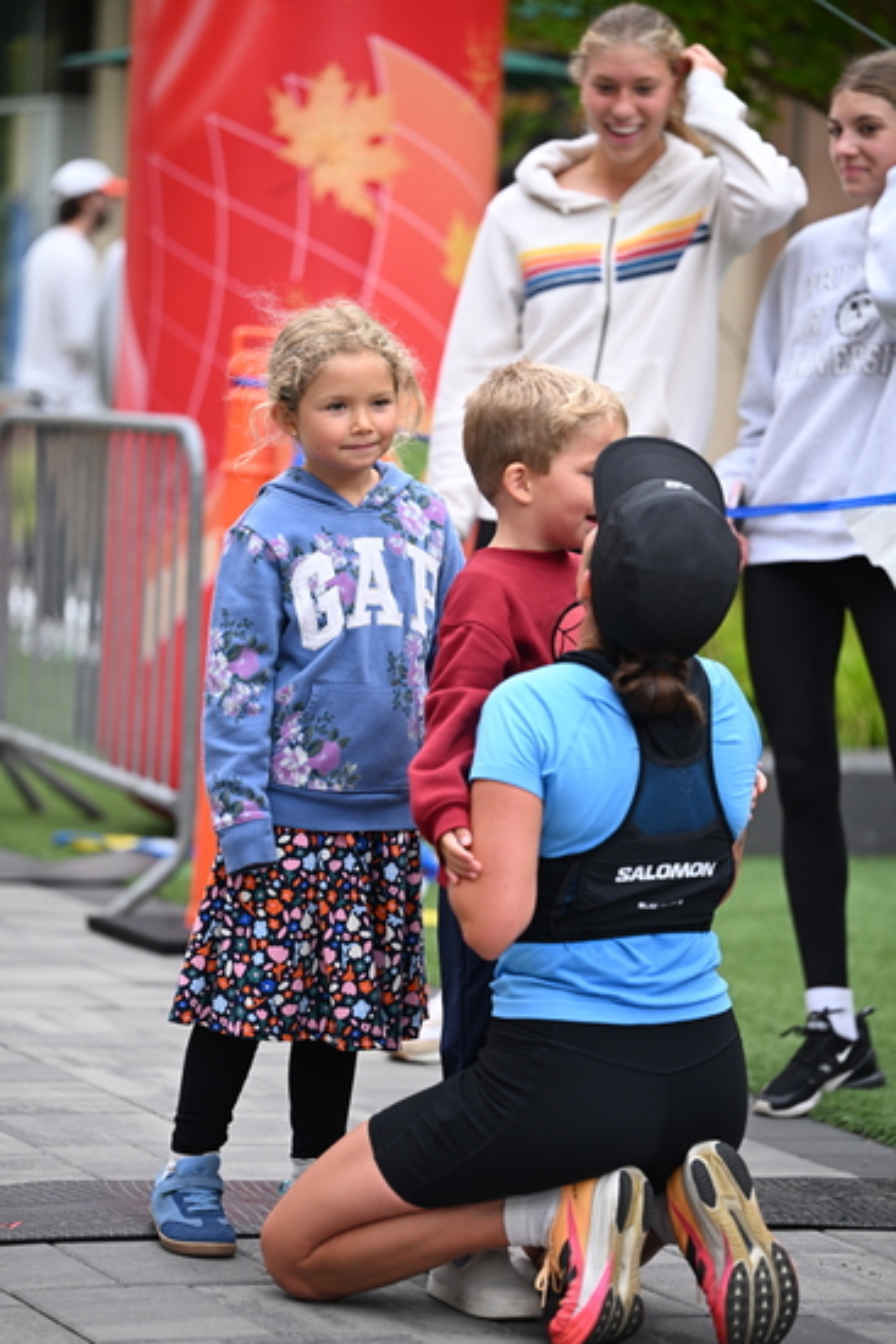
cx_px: 448
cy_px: 672
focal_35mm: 120
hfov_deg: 11.4
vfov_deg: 17.1
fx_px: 4477
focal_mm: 120
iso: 640
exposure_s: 1/1600
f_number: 2.8
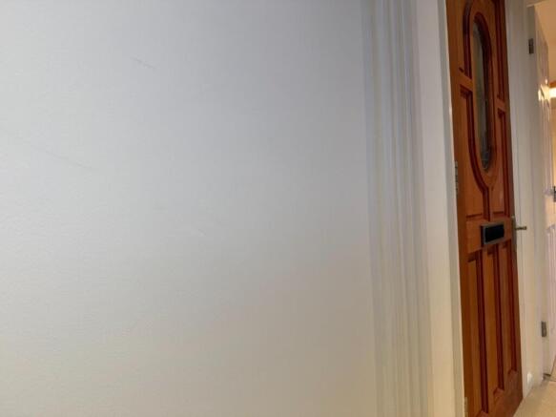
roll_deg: +2.8
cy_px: 208
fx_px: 385
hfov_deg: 71.6
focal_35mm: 24
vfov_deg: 56.8
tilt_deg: +0.5
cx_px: 278
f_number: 1.78
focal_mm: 6.76
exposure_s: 1/100
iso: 160
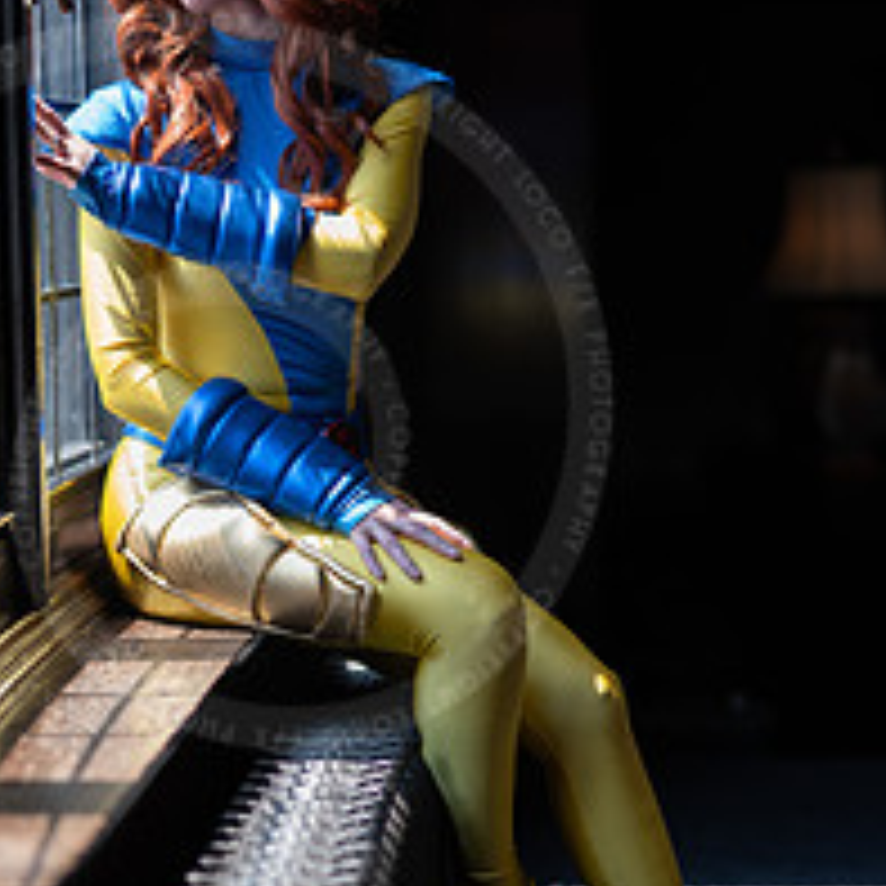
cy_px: 558
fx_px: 2809
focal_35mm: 97
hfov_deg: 17.9
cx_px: 301
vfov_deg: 17.9
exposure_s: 1/1000
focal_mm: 50
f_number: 1.2
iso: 125
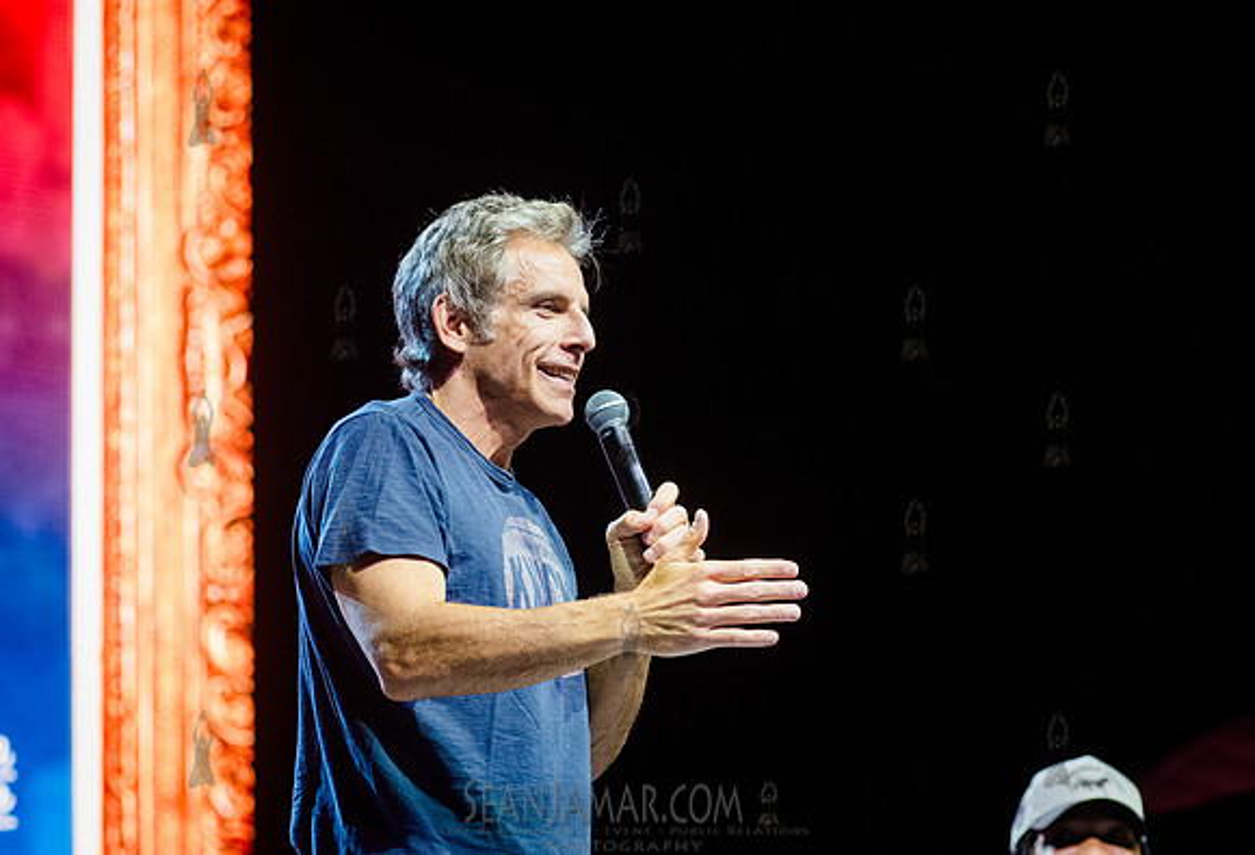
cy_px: 392
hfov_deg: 15.3
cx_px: 693
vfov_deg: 10.4
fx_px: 4686
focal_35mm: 134
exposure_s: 1/1000
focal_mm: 120
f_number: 4.5
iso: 5000
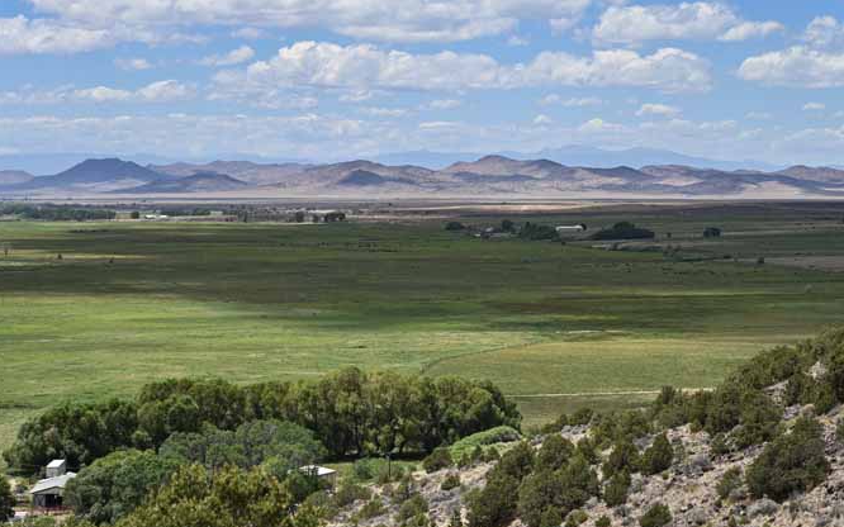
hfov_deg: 20.0
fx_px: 2392
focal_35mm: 104
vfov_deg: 12.6
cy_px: 235
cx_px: 419
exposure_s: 1/640
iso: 64
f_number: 5.6
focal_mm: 85
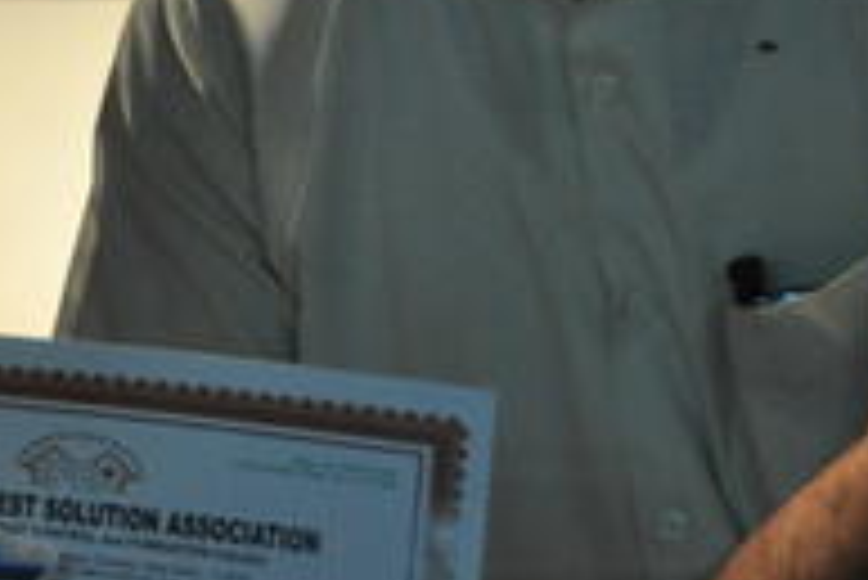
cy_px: -106
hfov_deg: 7.1
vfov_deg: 4.7
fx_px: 6973
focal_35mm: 289
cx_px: -103
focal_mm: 62
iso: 800
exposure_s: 1/60
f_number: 5
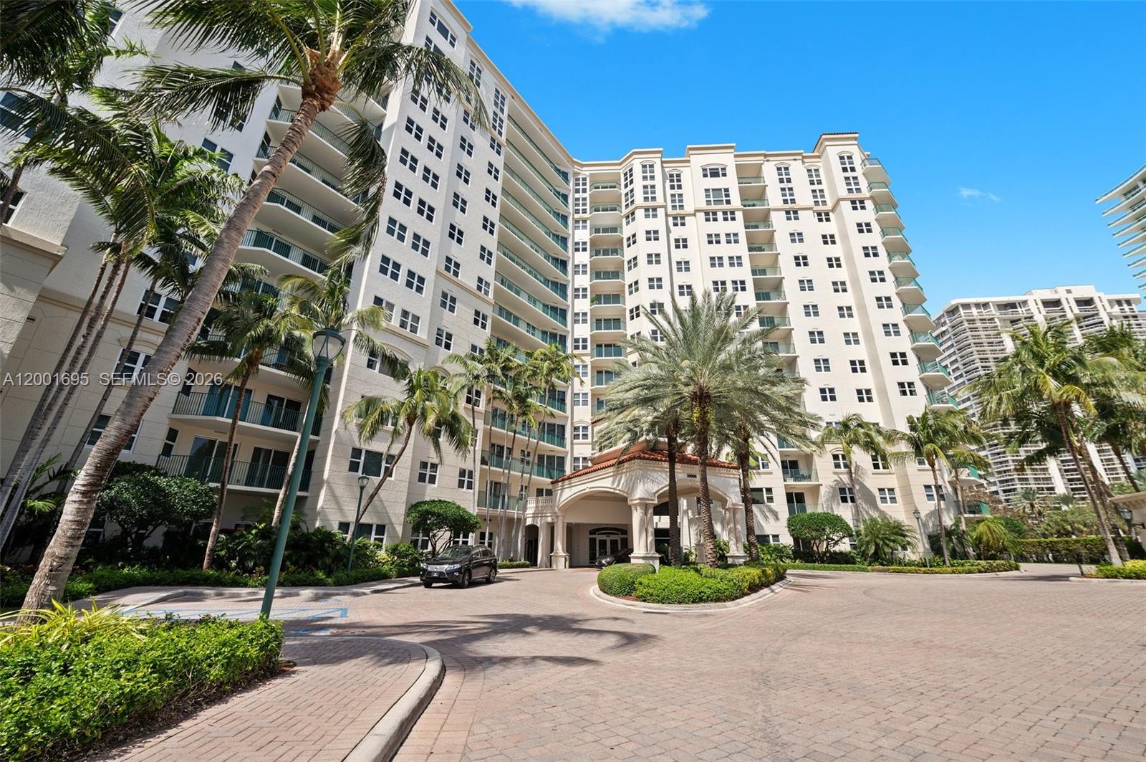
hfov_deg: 104.3
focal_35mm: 14
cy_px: 381
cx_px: 573
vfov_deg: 81.1
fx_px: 445
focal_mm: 14
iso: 200
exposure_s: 1/320
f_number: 8
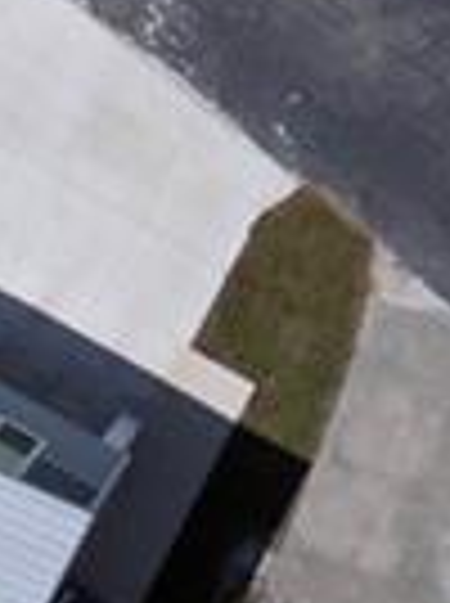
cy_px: -716
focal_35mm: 138
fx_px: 2400
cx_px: 711
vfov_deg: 12.2
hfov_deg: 10.3
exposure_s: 1/640
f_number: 1.7
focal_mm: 6.72
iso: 150
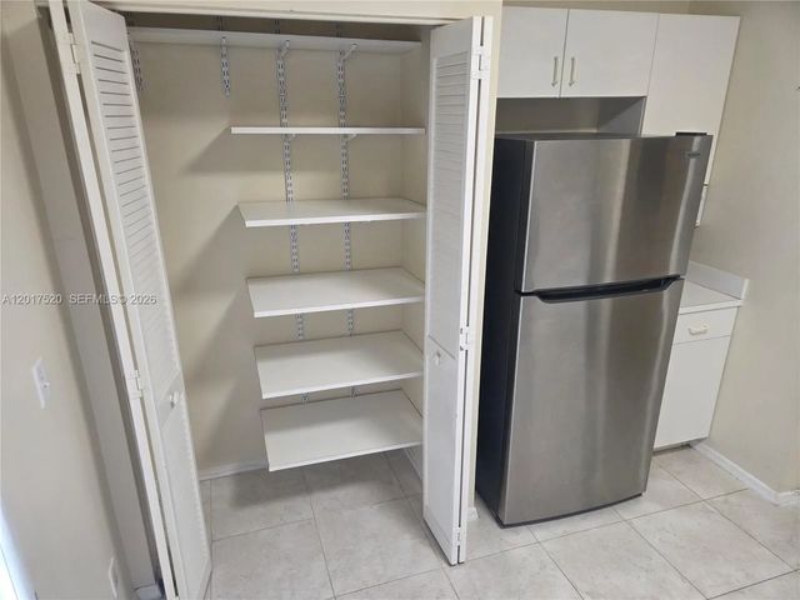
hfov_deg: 73.9
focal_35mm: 23
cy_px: 300
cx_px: 400
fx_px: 532
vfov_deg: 58.9
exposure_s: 1/120
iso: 200
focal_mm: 5.4
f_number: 1.8
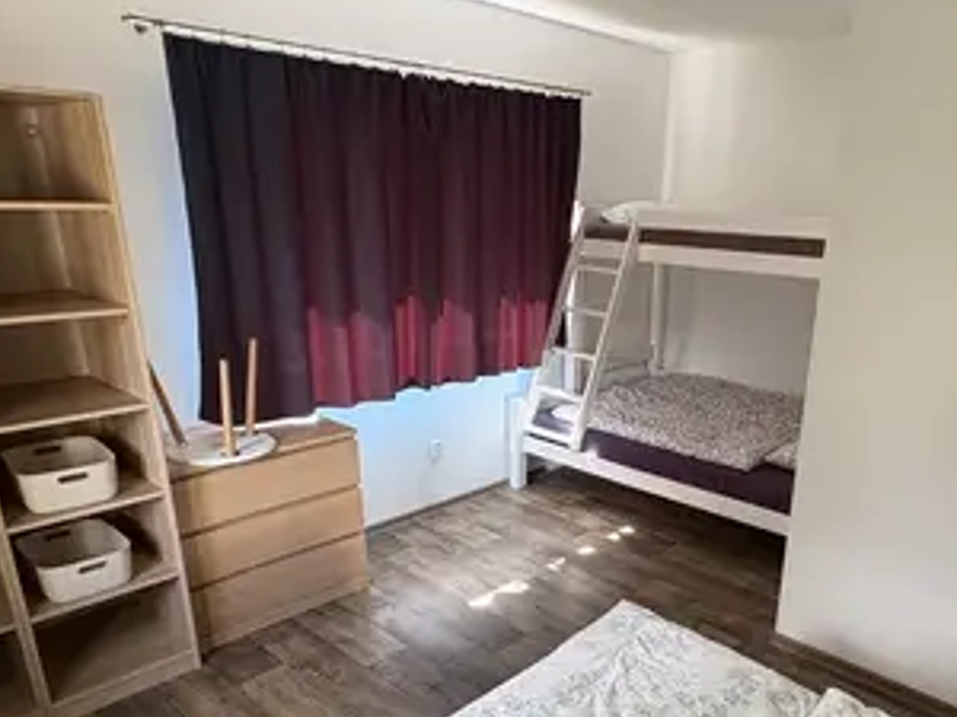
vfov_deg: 49.0
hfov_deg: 62.5
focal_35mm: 28
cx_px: 600
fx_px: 774
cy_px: 468
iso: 250
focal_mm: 2.22
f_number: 2.2
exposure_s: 1/63
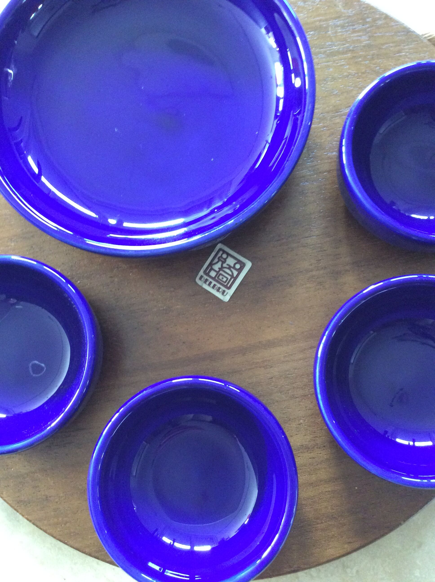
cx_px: 218
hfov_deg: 44.1
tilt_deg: -81.0
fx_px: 538
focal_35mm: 32
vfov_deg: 56.9
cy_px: 291
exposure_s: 1/17
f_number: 2.4
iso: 250
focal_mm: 3.3
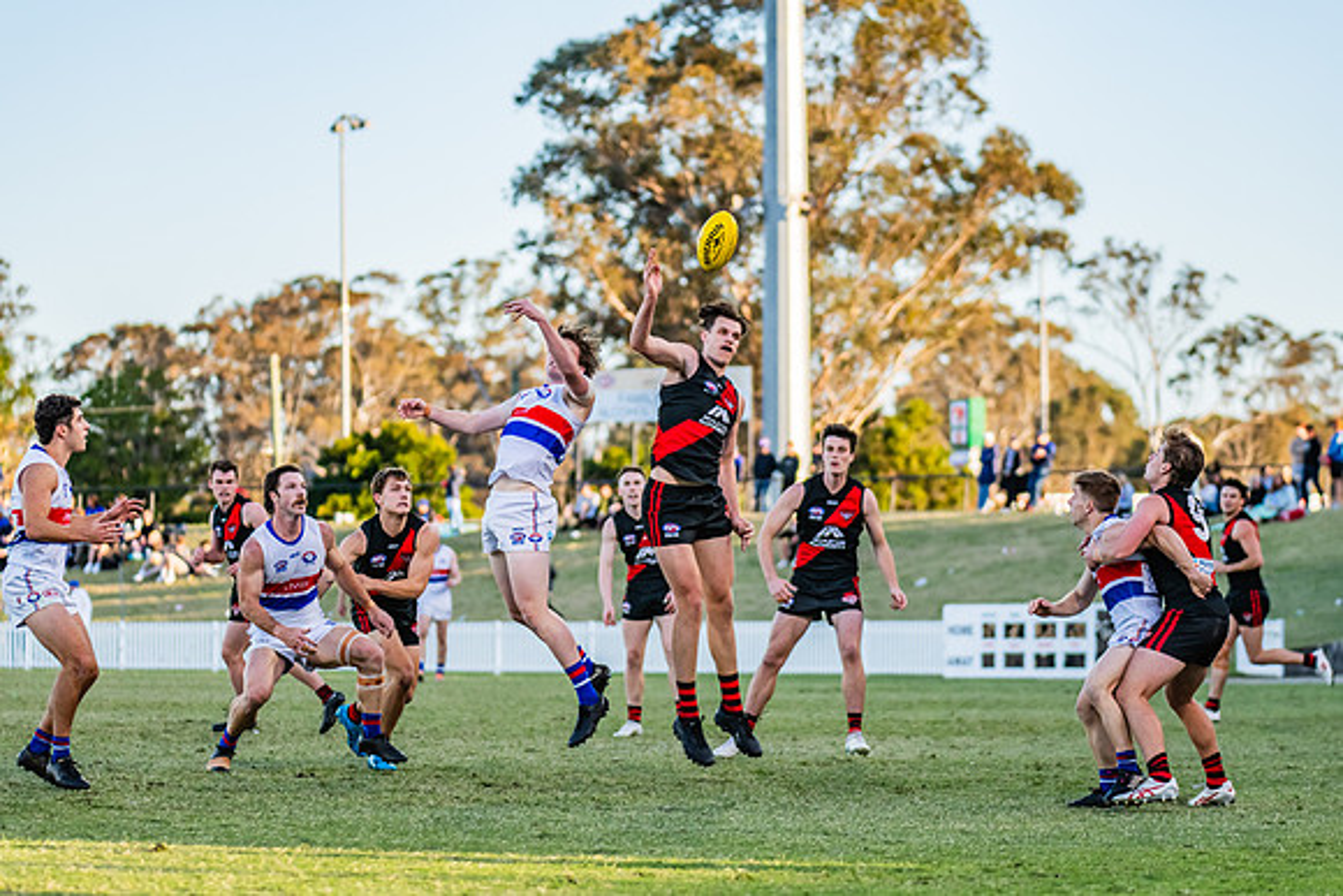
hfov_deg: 11.8
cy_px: 448
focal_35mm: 175
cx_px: 682
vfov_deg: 7.9
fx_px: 6518
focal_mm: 170
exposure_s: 1/1600
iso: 1000
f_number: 4
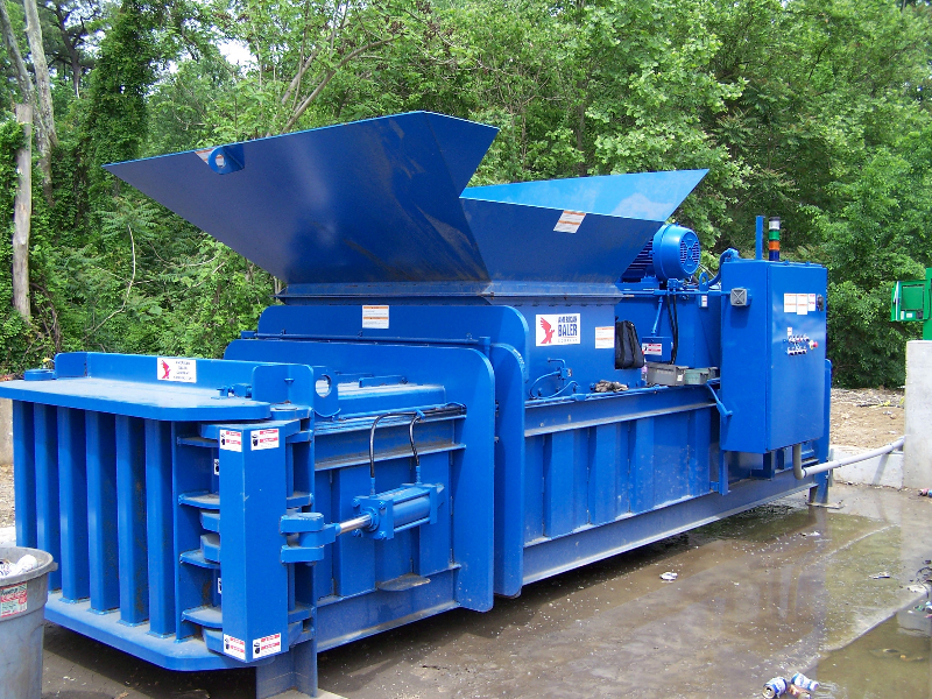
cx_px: 466
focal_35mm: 38
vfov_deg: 37.7
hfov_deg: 49.0
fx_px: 1023
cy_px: 350
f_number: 2.8
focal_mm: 6.3
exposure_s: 1/350
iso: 80
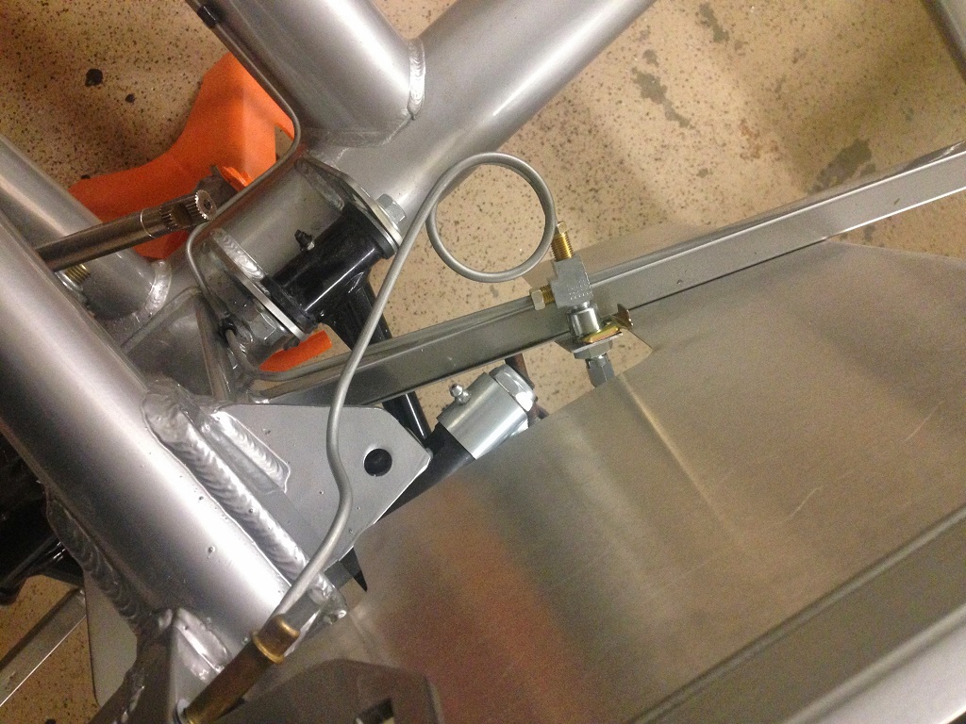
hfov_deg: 55.4
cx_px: 483
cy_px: 362
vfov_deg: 42.9
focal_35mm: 33
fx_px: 921
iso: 320
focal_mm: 4.12
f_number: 2.4
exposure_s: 1/20
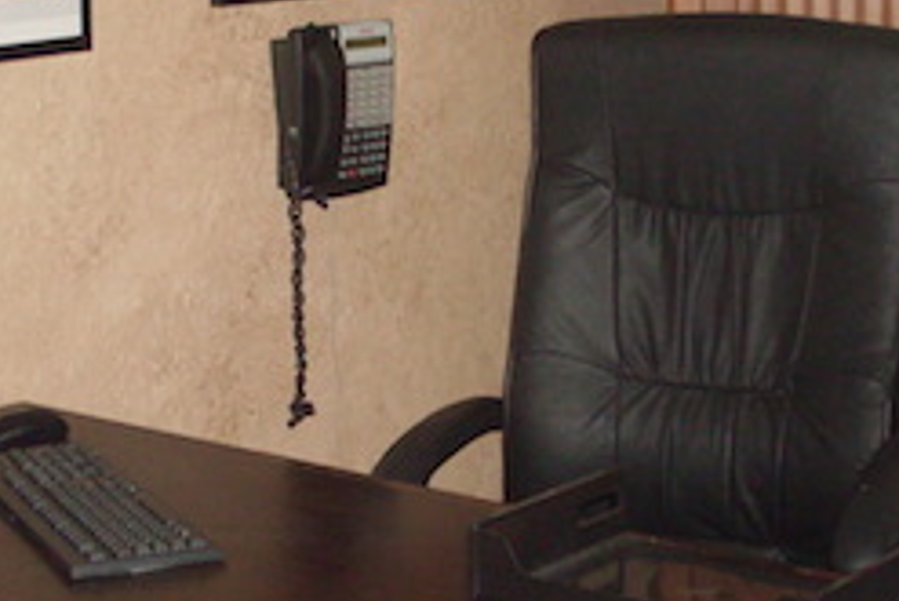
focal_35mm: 96
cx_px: 371
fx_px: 2399
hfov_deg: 21.2
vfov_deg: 14.3
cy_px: 277
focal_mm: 6.3
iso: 200
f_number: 2.8
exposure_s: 1/45
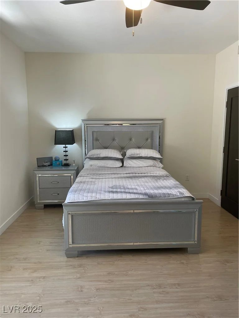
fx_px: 239
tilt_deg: -8.2
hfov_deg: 53.1
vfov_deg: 67.3
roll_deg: +0.6
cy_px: 159
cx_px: 120
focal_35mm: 26
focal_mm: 4.2
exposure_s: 1/120
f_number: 1.6
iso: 100
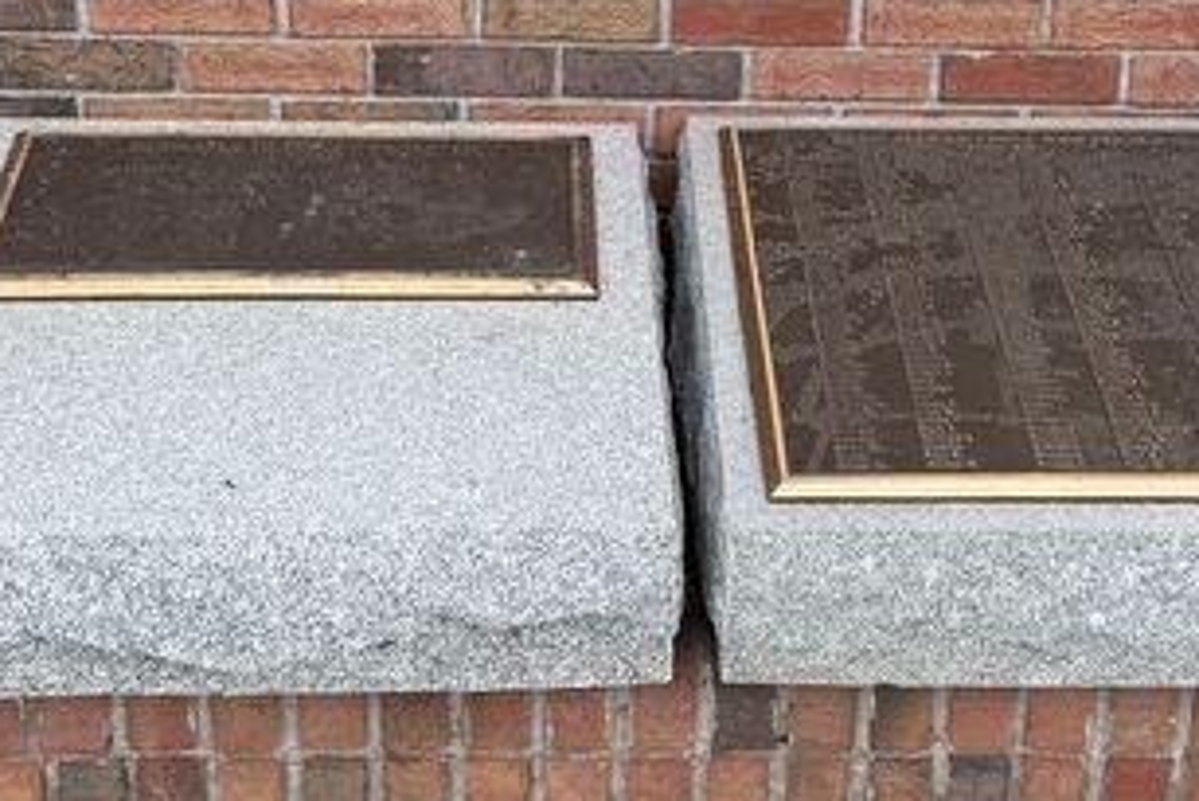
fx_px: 2166
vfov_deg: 20.7
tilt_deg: -20.5
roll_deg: -1.4
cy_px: 168
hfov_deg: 30.9
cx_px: 644
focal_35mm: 65
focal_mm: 6.76
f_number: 1.78
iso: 80
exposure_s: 1/805
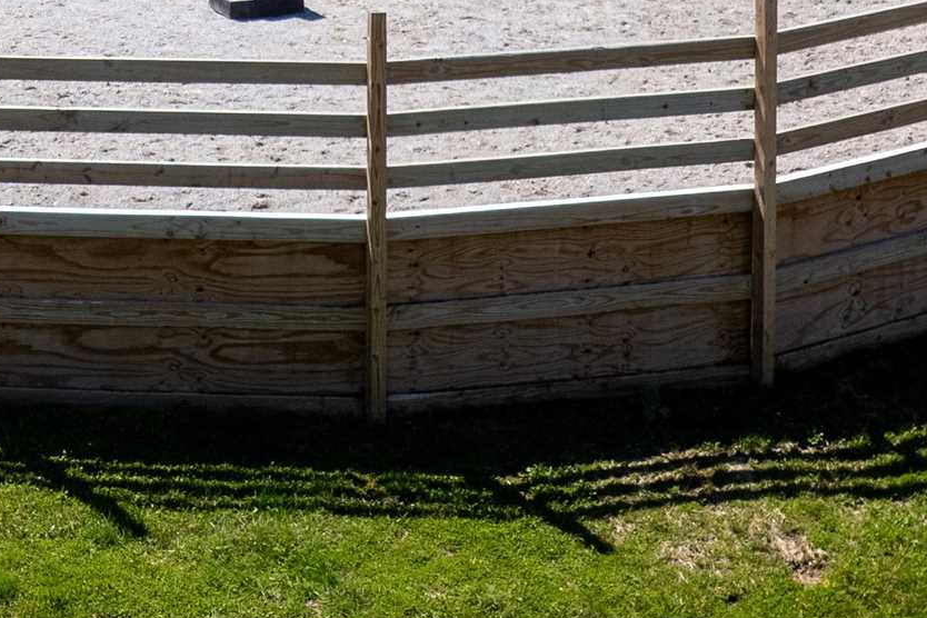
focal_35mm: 81
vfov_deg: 14.8
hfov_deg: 24.7
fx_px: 2086
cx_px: 216
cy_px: -474
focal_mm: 8.38
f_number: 2.8
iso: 100
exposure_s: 1/200
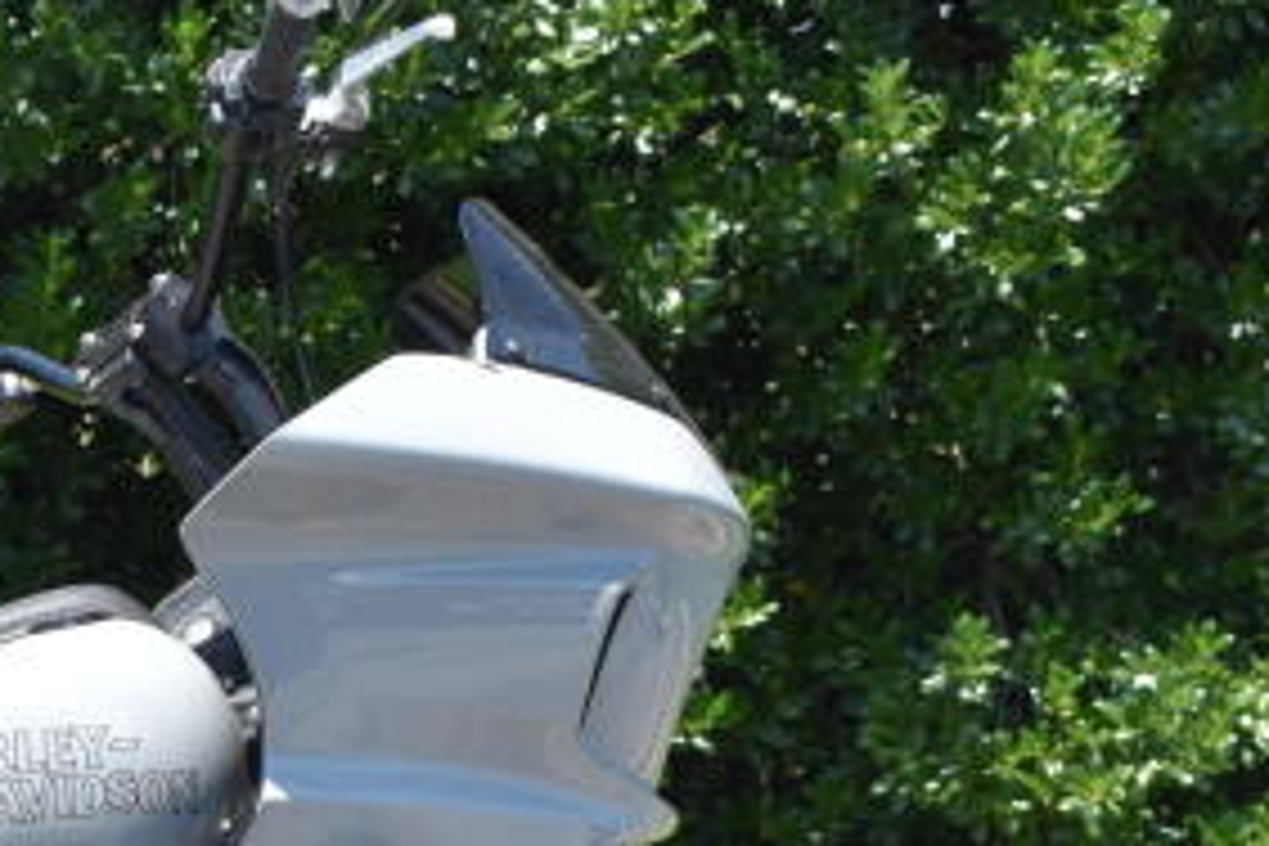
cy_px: 898
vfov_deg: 11.4
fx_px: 4194
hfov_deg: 16.4
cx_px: -284
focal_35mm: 119
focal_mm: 28
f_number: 8
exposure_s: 1/250
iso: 180
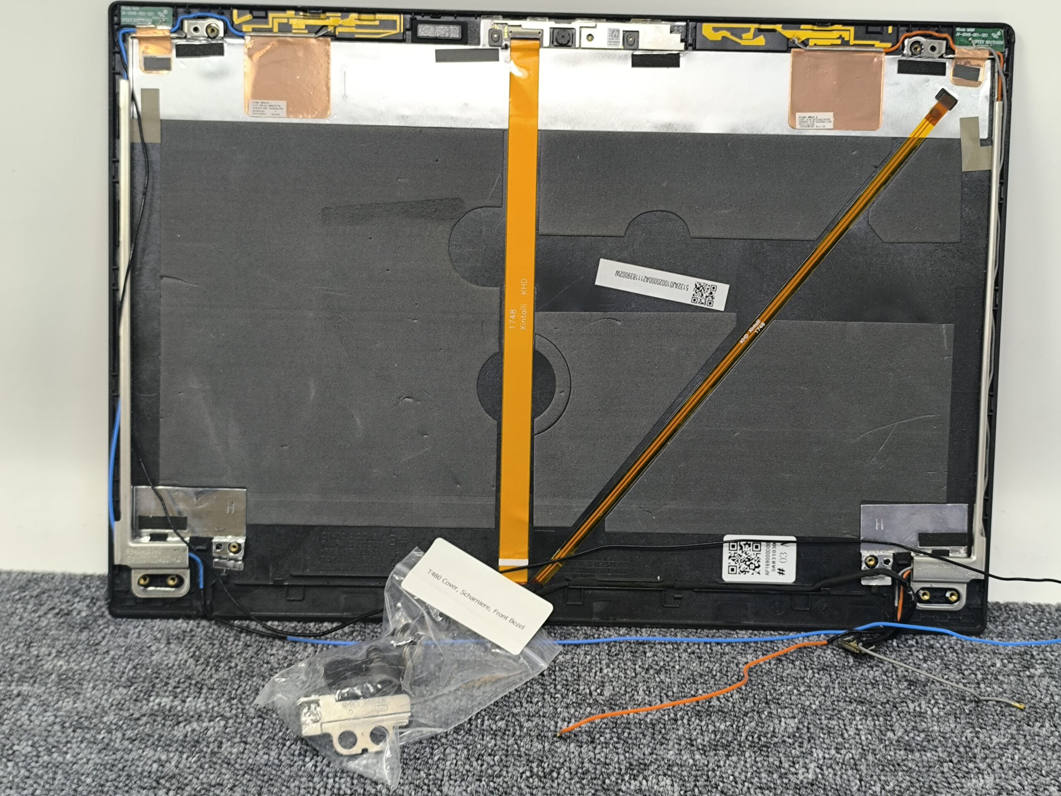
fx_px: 1410
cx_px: 530
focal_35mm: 46
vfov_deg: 31.5
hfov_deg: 41.2
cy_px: 398
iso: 125
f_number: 1.65
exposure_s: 1/100
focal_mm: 6.14
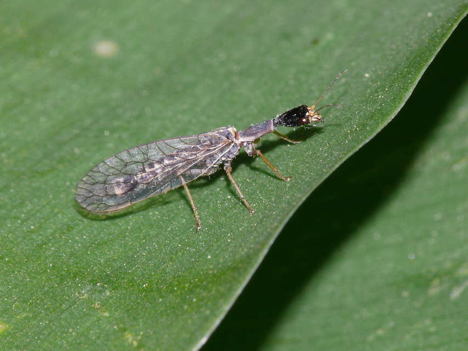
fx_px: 5679
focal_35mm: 420
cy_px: 176
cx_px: 234
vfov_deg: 3.5
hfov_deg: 4.7
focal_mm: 88.8
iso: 200
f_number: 11
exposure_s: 1/200
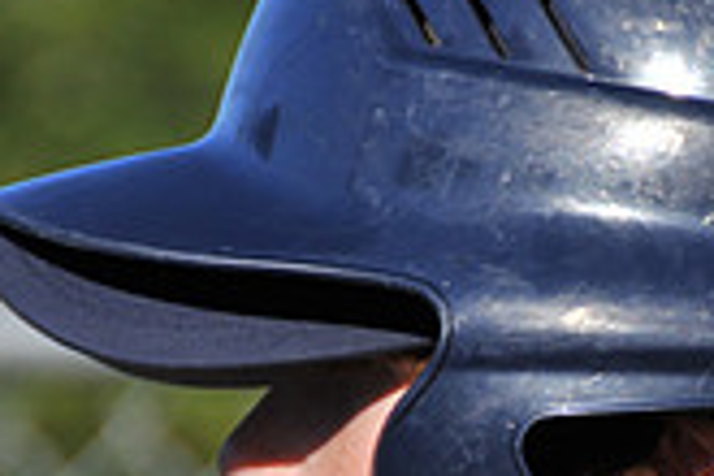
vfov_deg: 1.5
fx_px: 17769
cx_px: 593
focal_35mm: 896
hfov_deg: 2.3
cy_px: 422
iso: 200
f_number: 5.6
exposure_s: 1/500
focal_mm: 170
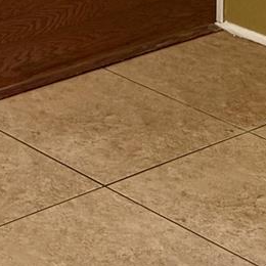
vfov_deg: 9.4
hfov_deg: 9.7
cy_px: -367
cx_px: -283
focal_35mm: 167
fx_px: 1452
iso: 125
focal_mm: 6.76
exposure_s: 1/60
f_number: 1.78
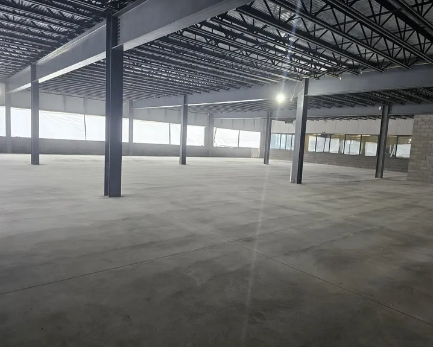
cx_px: 241
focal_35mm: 25
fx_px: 321
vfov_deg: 56.8
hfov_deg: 67.9
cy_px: 178
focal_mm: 6.3
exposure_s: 1/120
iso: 200
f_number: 1.7
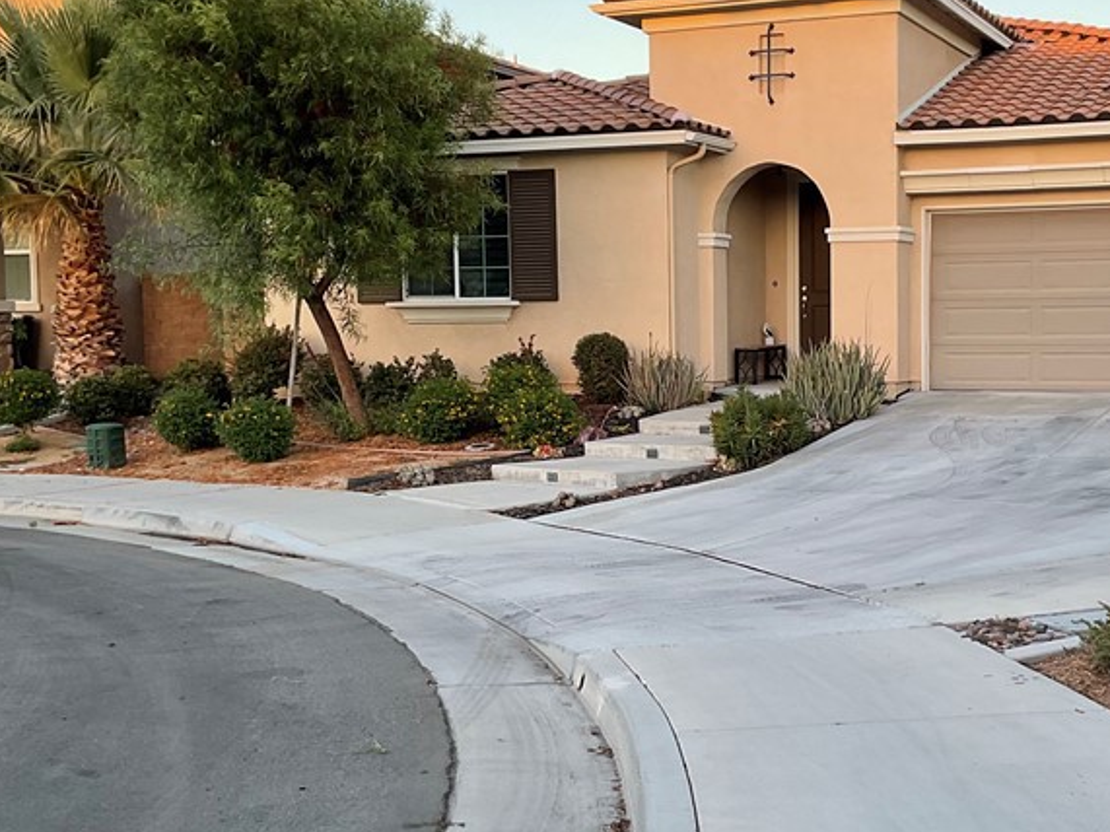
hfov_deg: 36.3
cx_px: 766
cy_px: 443
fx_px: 1667
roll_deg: -0.8
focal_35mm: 52
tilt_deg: -3.9
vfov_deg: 28.0
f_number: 1.8
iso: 16
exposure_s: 1/121
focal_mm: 3
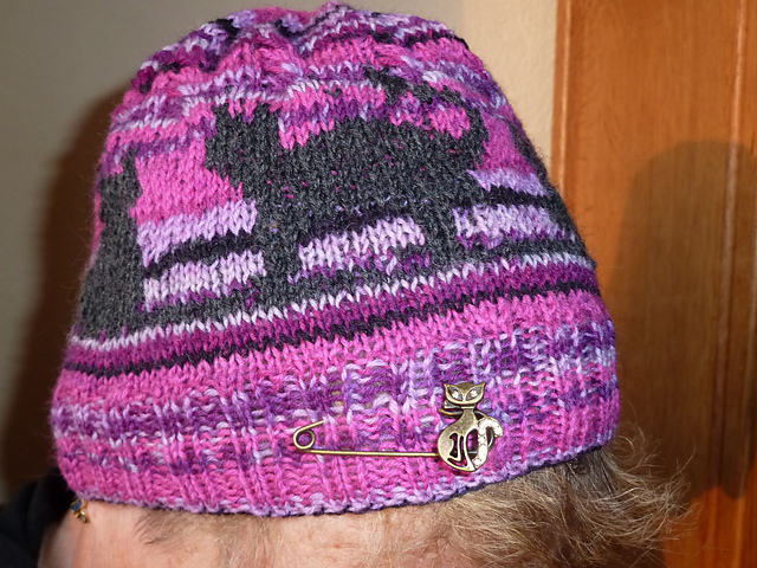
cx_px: 378
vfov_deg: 34.3
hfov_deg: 44.8
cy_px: 284
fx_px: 918
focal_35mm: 42
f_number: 3.7
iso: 200
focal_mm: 6.9
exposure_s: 1/30
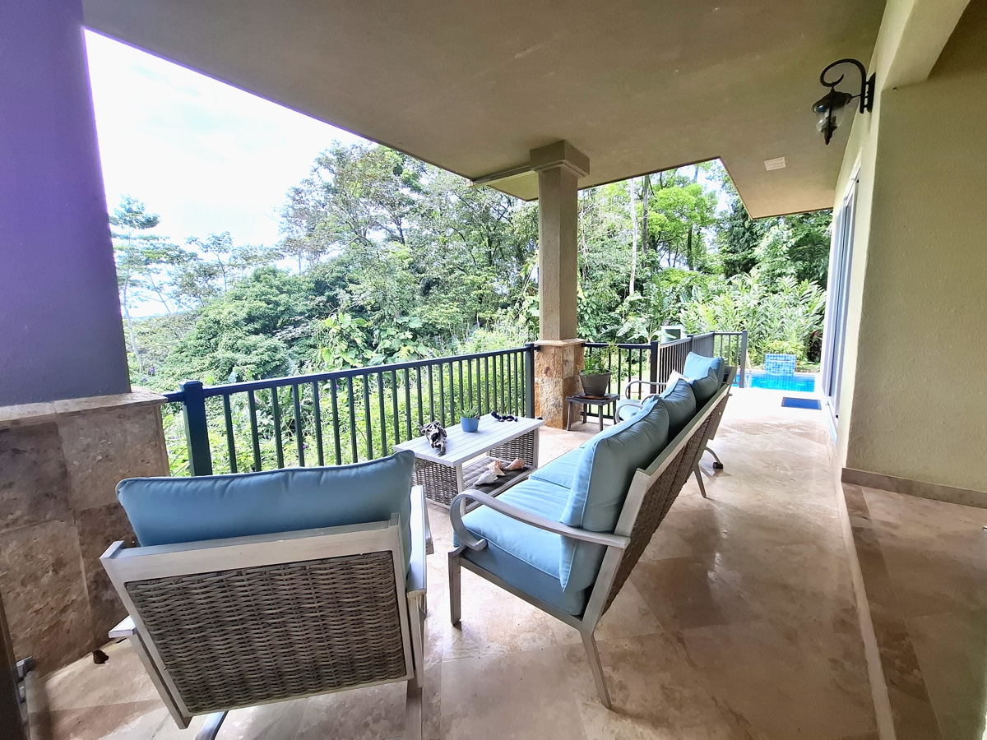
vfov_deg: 89.9
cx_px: 494
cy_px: 370
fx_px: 371
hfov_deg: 106.2
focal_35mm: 13
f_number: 2.2
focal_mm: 1.74
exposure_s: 1/210
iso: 40
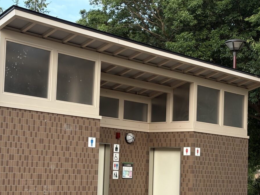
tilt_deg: +5.6
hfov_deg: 26.2
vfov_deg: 19.9
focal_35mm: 74
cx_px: 89
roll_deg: -2.2
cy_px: 129
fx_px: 556
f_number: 1.6
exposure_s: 1/313
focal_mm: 5.96
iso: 50
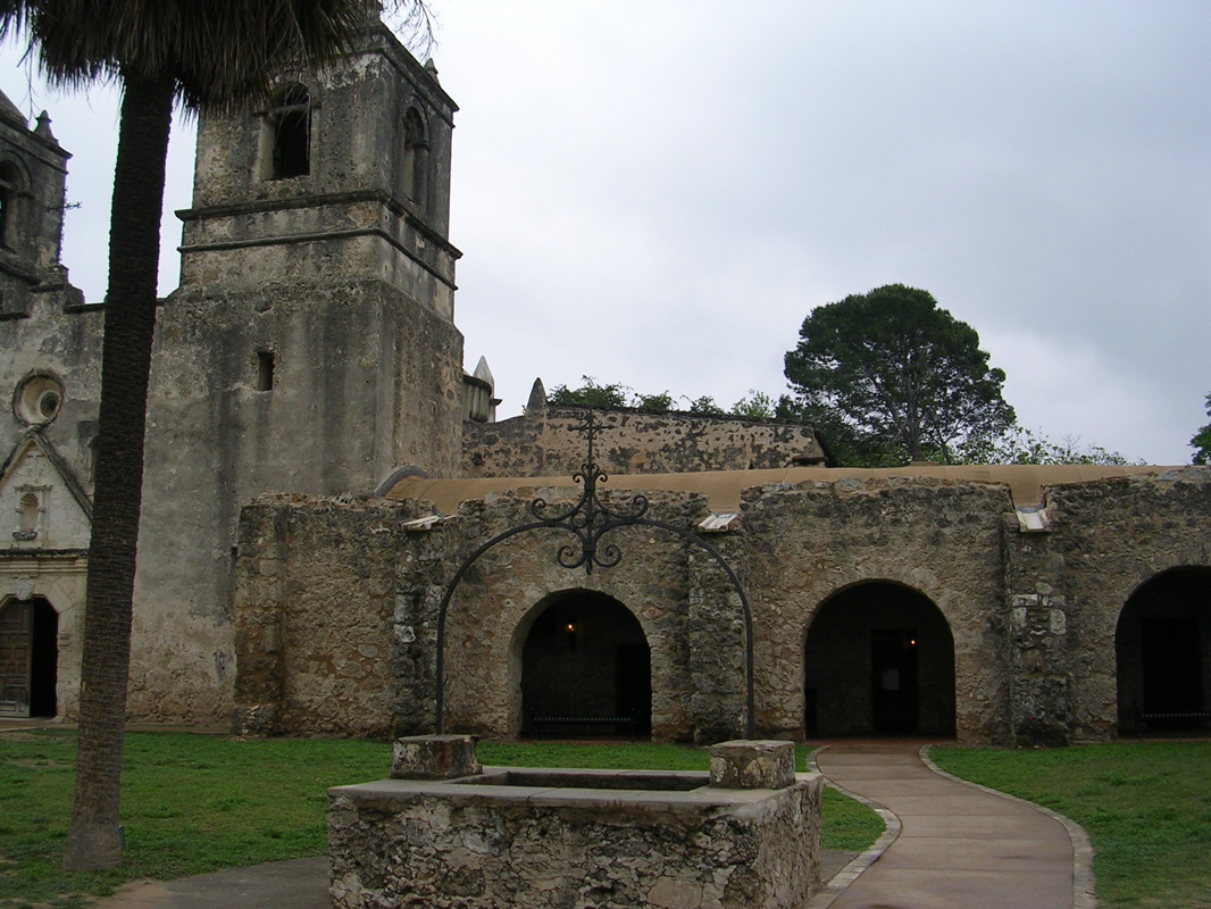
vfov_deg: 37.7
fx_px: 1330
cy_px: 454
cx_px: 606
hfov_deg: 49.0
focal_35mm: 38
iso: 50
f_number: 2.8
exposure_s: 1/509
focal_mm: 5.8
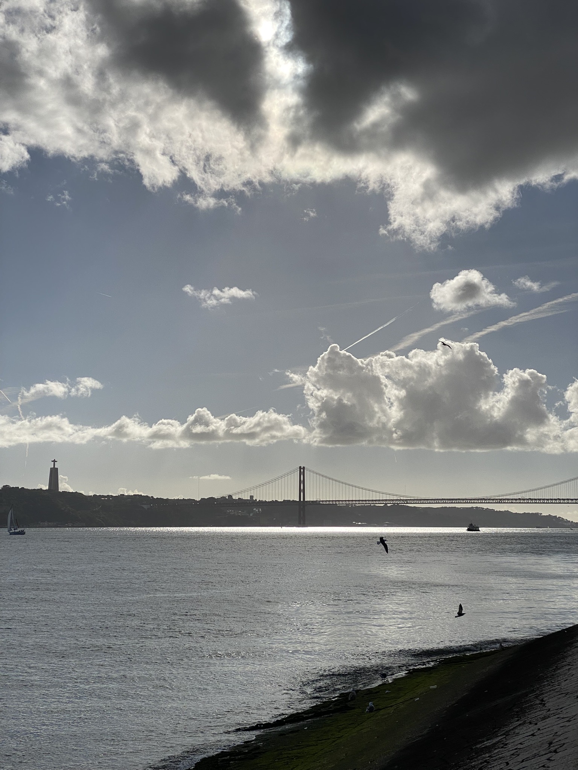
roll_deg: -0.9
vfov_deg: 36.8
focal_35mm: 52
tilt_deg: +7.9
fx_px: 1158
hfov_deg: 28.0
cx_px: 289
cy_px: 385
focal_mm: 6
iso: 25
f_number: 2
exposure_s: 1/9524
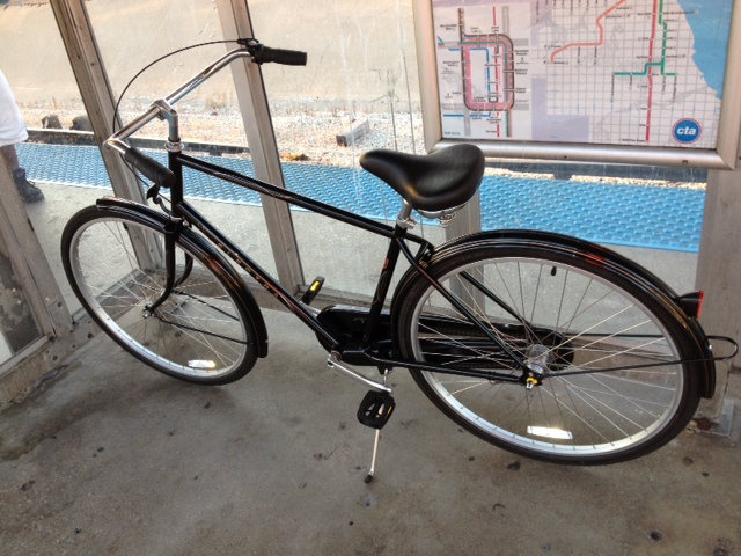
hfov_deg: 52.6
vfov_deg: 40.7
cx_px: 370
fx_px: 749
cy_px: 278
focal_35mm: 35
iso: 80
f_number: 2.4
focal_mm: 4.28
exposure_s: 1/60
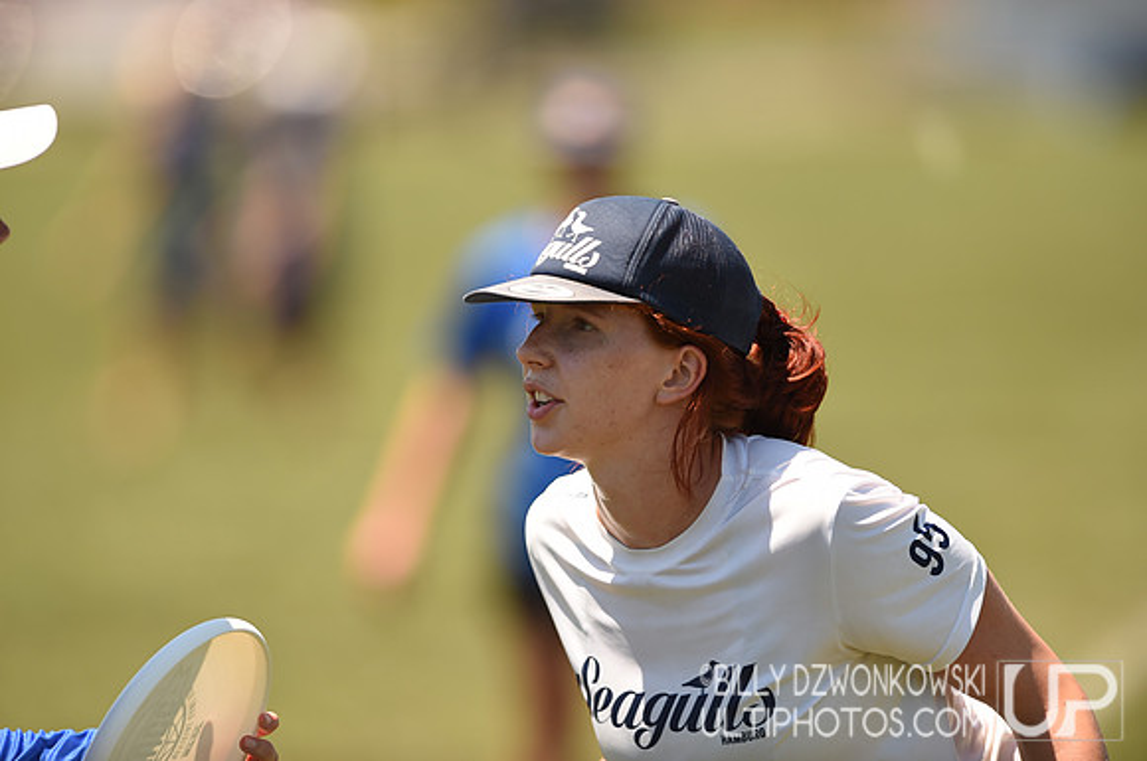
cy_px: 380
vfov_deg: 3.4
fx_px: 12727
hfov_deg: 5.2
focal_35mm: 400
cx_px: 574
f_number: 2.8
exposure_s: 1/1000
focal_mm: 400
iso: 100
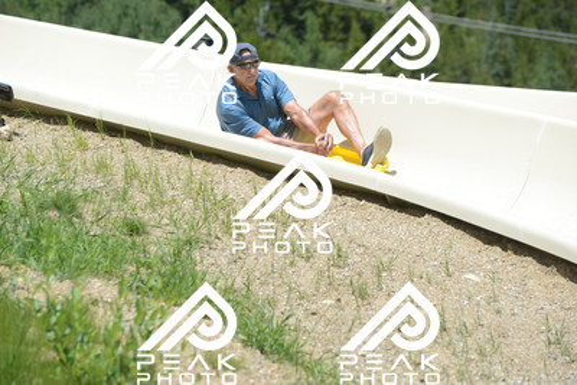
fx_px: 3126
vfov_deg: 7.0
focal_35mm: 195
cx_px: 288
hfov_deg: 10.5
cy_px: 192
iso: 450
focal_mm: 195
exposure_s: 1/1250
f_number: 6.3
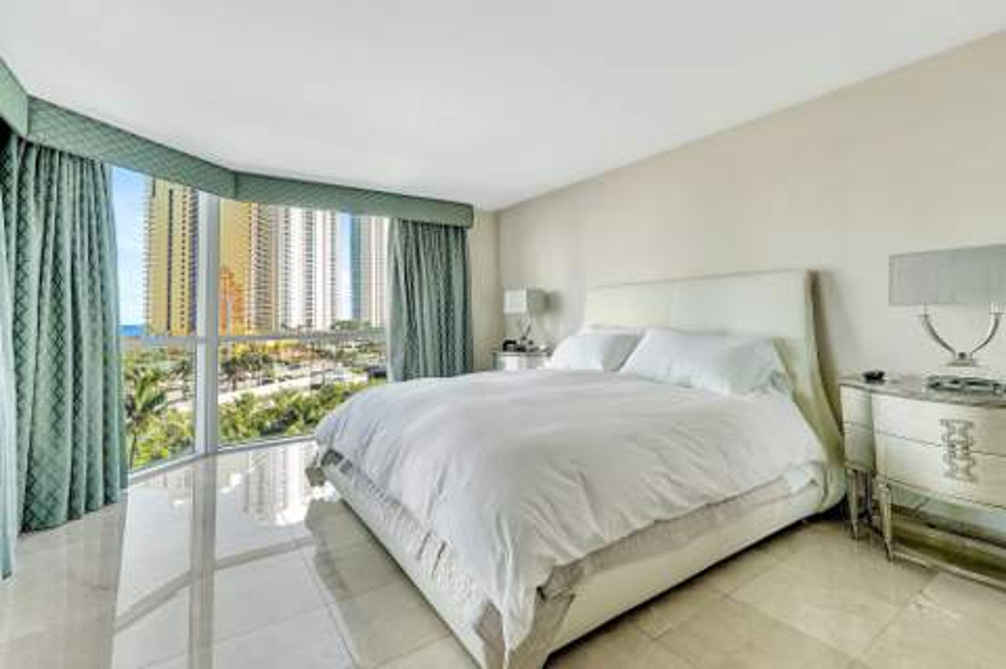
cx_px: 503
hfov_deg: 95.0
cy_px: 334
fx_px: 461
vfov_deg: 71.9
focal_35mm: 16
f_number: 13
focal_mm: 16.5
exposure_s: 1/40
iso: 640
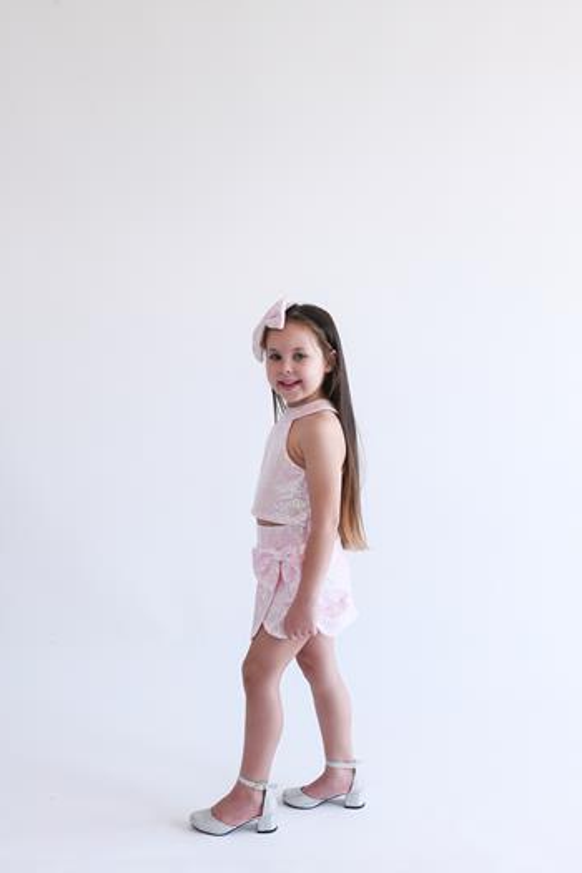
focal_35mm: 39
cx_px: 308
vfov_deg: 49.5
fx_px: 946
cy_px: 455
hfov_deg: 34.2
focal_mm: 35
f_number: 8
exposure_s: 1/125
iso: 640
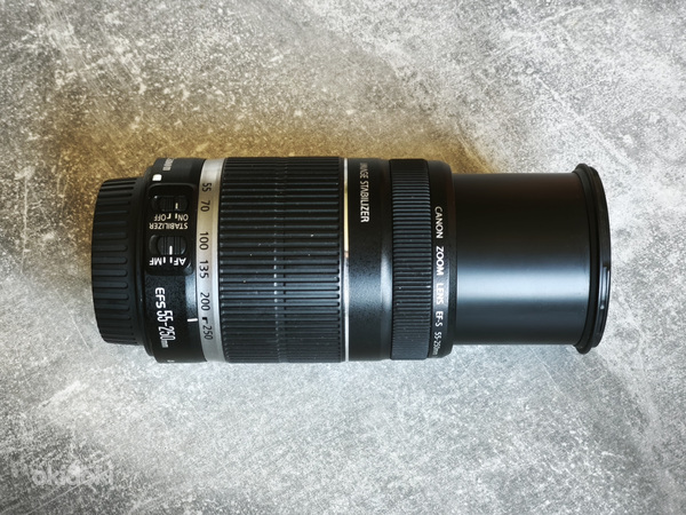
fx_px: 991
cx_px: 343
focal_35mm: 50
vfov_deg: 29.1
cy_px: 258
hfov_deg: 38.2
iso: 1600
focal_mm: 7.1
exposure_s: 1/50
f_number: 1.9
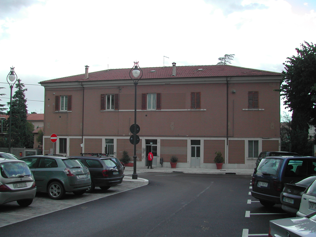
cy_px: 118
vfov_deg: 37.7
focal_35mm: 38
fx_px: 347
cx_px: 158
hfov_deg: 49.0
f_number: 2.8
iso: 100
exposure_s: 1/447
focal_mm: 8
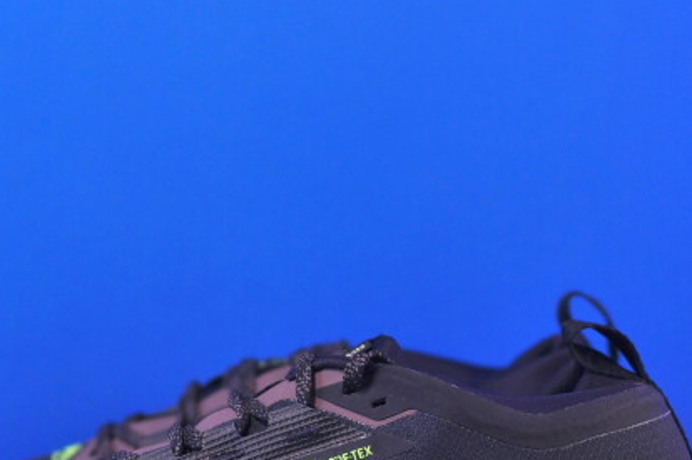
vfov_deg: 9.4
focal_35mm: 145
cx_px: 271
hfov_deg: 14.2
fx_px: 2784
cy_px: 371
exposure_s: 1/320
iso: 250
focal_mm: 50
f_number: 2.5
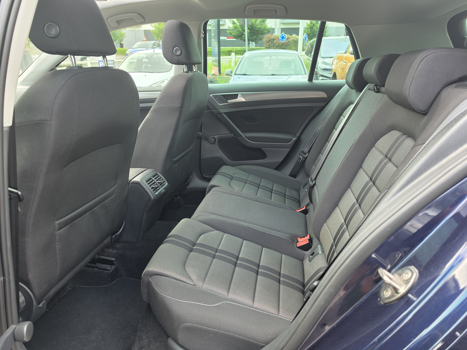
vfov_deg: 58.9
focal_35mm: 23
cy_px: 175
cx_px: 234
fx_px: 310
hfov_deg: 73.9
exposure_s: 1/180
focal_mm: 6.5
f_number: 1.4
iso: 32
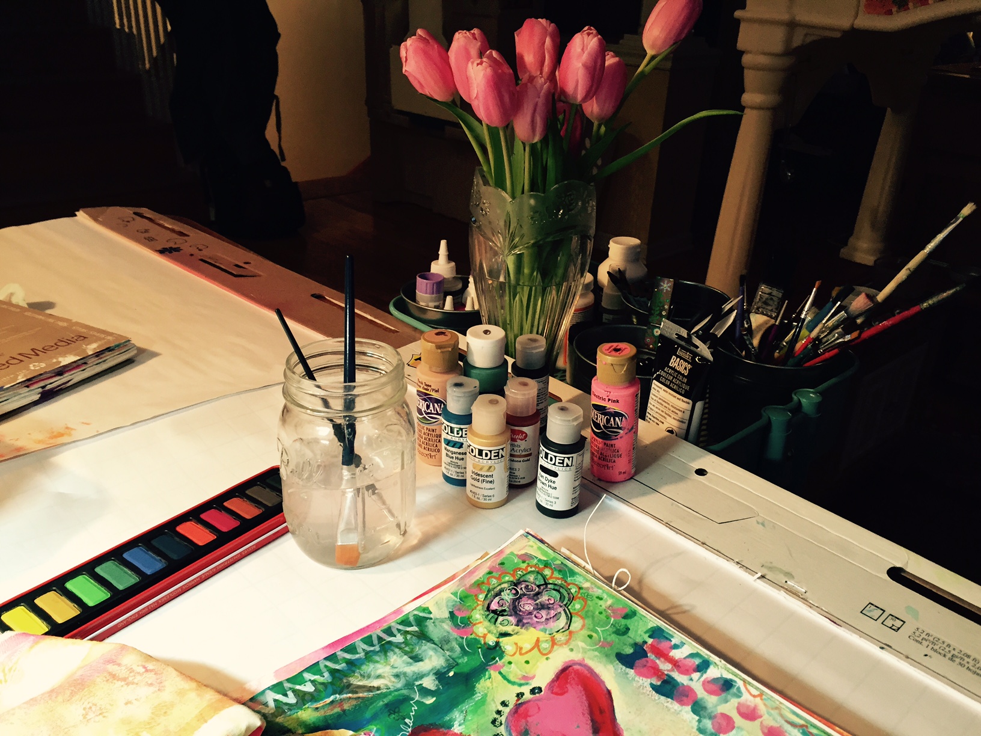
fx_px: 822
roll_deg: -1.3
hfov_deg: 61.7
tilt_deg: -25.7
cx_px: 490
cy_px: 368
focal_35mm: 29
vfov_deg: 48.2
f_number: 2.2
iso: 100
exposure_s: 1/30
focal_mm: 4.15
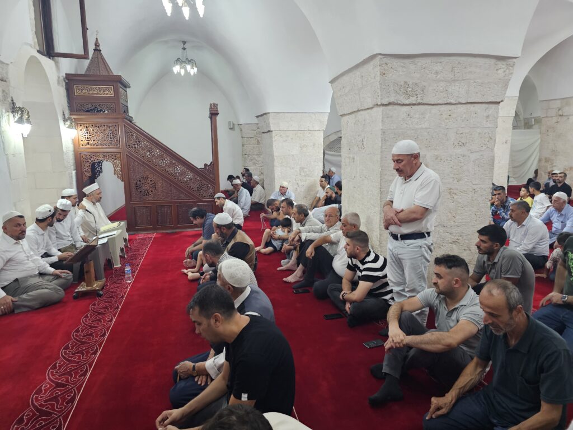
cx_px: 286
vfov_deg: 58.9
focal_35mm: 23
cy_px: 215
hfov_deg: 73.9
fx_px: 381
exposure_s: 1/100
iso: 1000
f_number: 1.7
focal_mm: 6.3
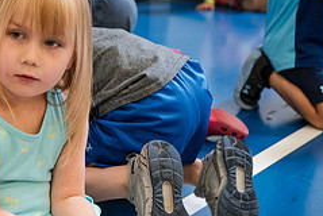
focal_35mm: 87
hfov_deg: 22.1
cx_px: -33
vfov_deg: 15.7
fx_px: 782
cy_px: 153
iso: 2000
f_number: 2.8
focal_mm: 35
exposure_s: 1/125
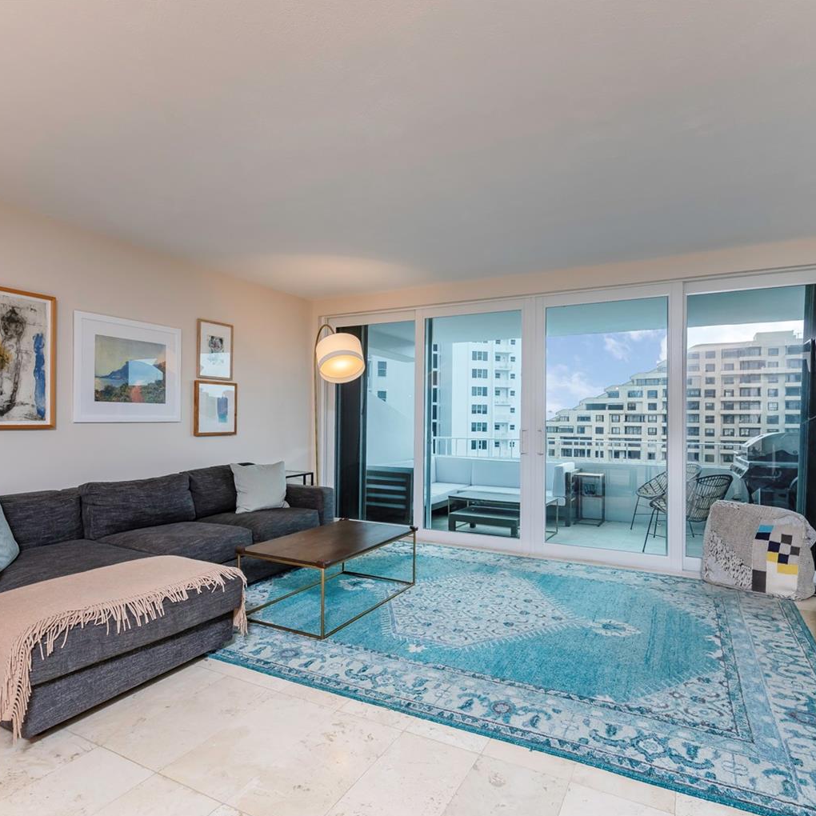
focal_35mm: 20
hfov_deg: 74.8
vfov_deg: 74.8
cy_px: 422
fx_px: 533
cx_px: 388
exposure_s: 1/40
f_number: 6.3
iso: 250
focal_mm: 10
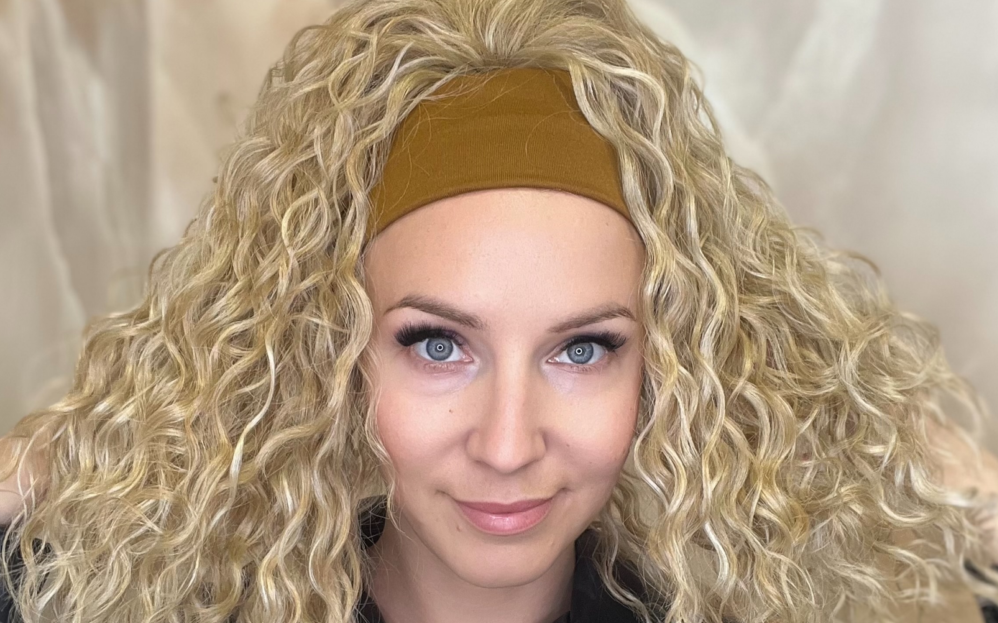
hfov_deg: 46.2
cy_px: 474
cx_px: 500
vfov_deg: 29.4
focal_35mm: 43
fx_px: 1169
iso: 50
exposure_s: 1/50
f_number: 2.2
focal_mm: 2.71
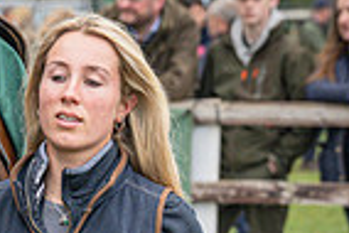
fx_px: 3406
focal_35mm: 351
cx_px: -177
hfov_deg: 5.8
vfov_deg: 3.9
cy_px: 390
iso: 800
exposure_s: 1/4000
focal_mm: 74
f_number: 4.5
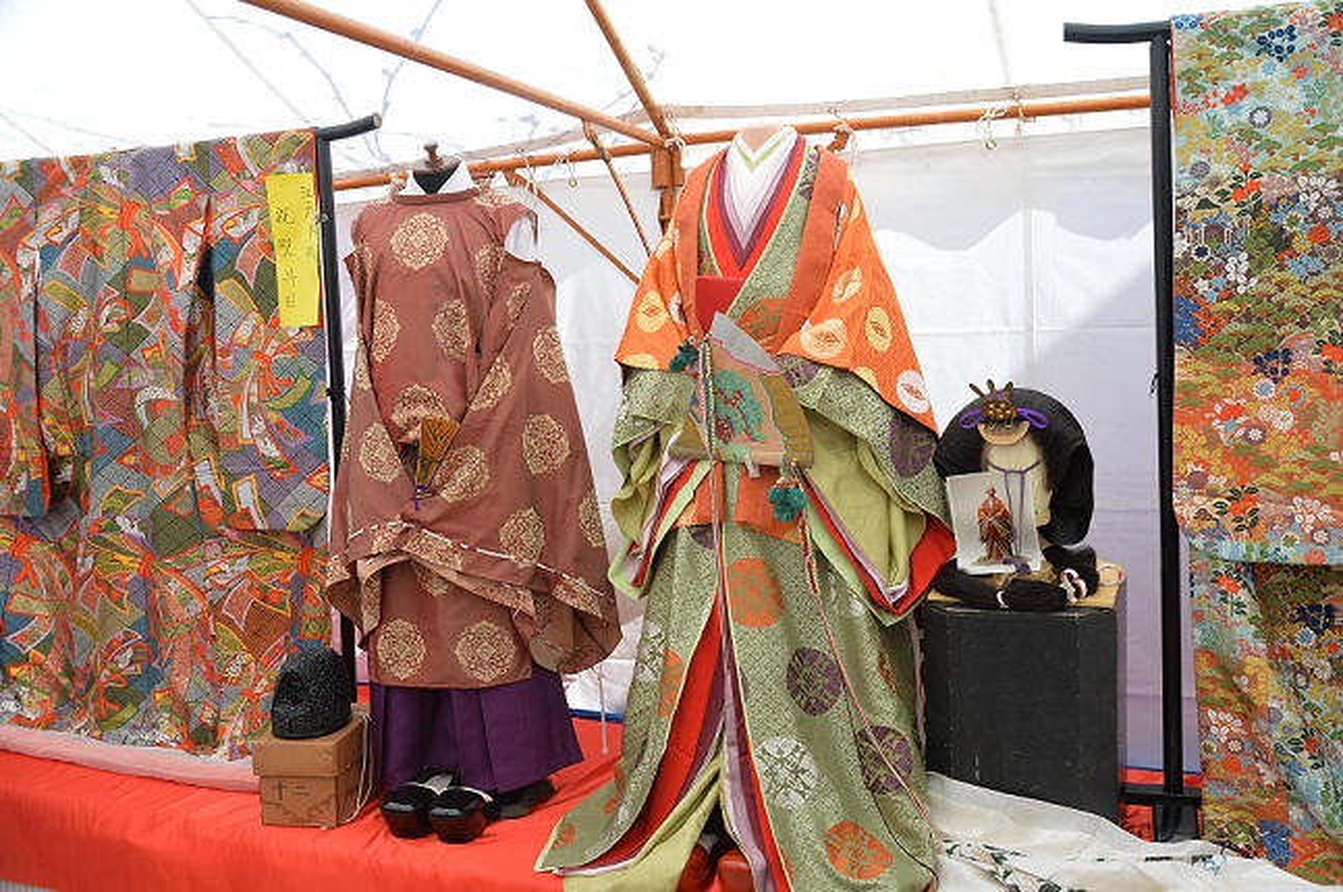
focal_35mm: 31
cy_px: 446
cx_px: 672
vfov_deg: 42.2
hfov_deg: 60.3
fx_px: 1155
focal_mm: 31
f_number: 6.3
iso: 500
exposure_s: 1/160
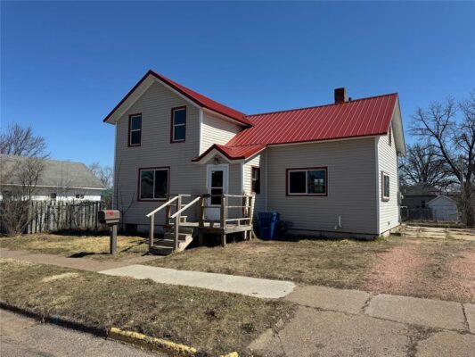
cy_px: 178
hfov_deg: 71.6
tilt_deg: +4.3
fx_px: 329
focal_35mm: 24
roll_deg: -0.7
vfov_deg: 56.8
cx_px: 238
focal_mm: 6.76
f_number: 1.78
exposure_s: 1/5348
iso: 80
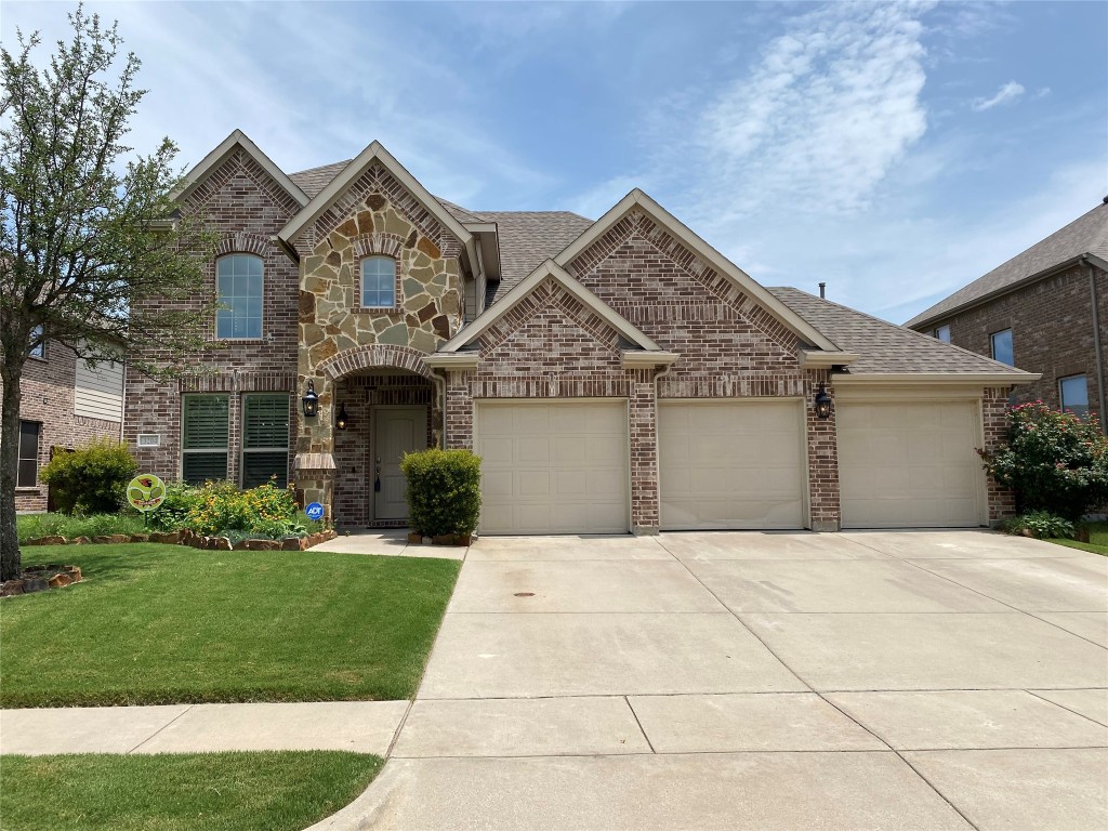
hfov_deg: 67.3
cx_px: 554
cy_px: 416
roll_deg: +0.7
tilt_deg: +5.0
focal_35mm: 26
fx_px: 832
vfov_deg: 53.1
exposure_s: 1/3731
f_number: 1.8
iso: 32
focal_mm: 4.25
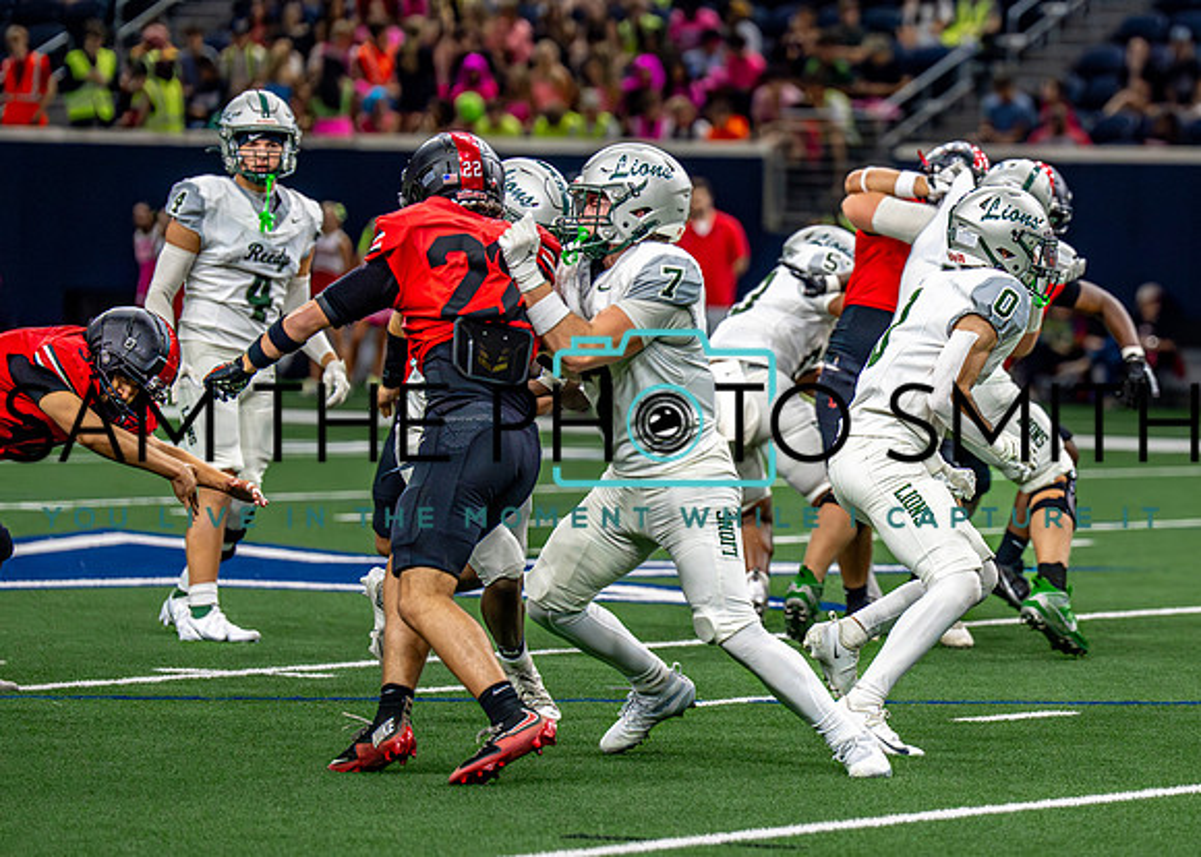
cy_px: 356
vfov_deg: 5.9
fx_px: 8341
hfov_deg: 8.2
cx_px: 957
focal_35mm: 245
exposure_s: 1/2000
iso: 4000
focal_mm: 156
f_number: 2.8
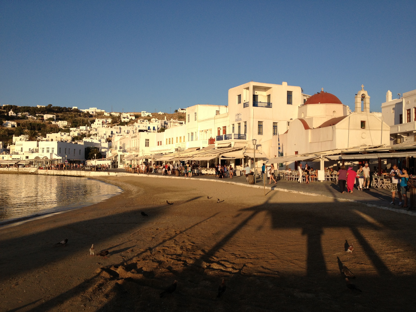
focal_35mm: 35
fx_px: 421
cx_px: 208
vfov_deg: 40.7
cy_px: 156
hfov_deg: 52.6
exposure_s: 1/1672
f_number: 2.4
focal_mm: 4.28
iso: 50
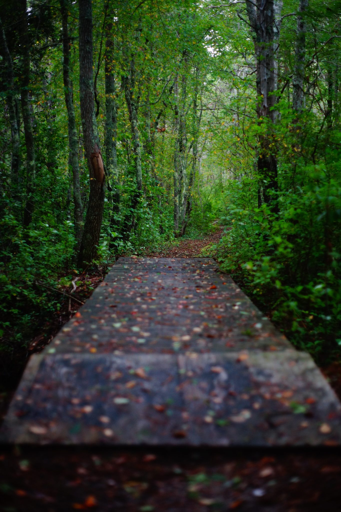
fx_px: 710
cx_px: 170
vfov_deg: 39.6
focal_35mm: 50
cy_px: 256
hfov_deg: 27.0
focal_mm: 50
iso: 1000
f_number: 1.7
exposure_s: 1/13
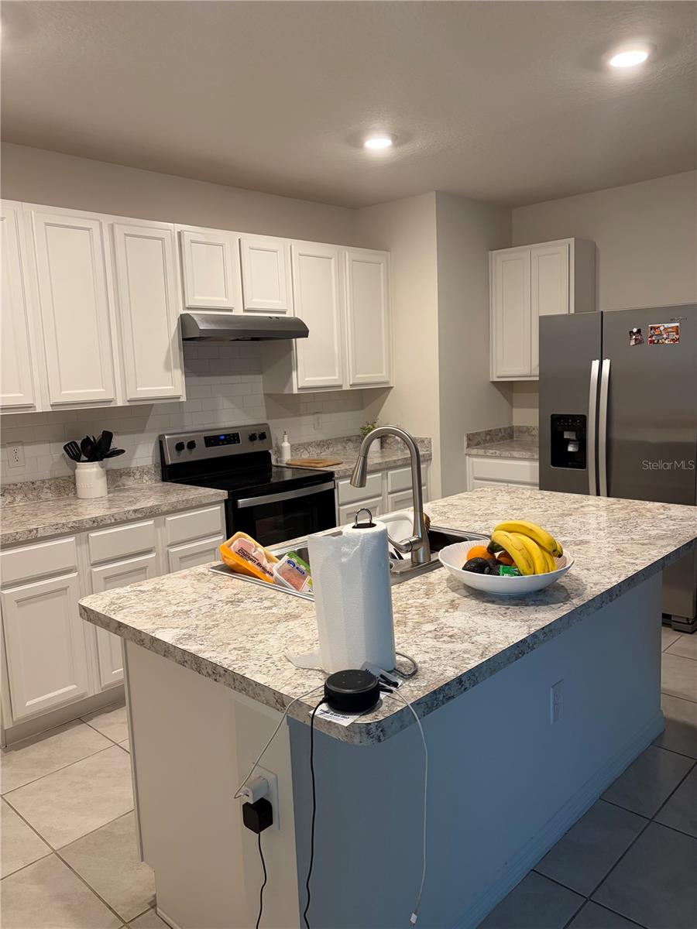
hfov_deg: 53.1
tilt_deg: -6.6
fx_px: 698
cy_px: 464
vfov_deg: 67.3
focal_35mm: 26
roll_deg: +3.2
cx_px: 348
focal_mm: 5.96
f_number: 1.6
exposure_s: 1/60
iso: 125
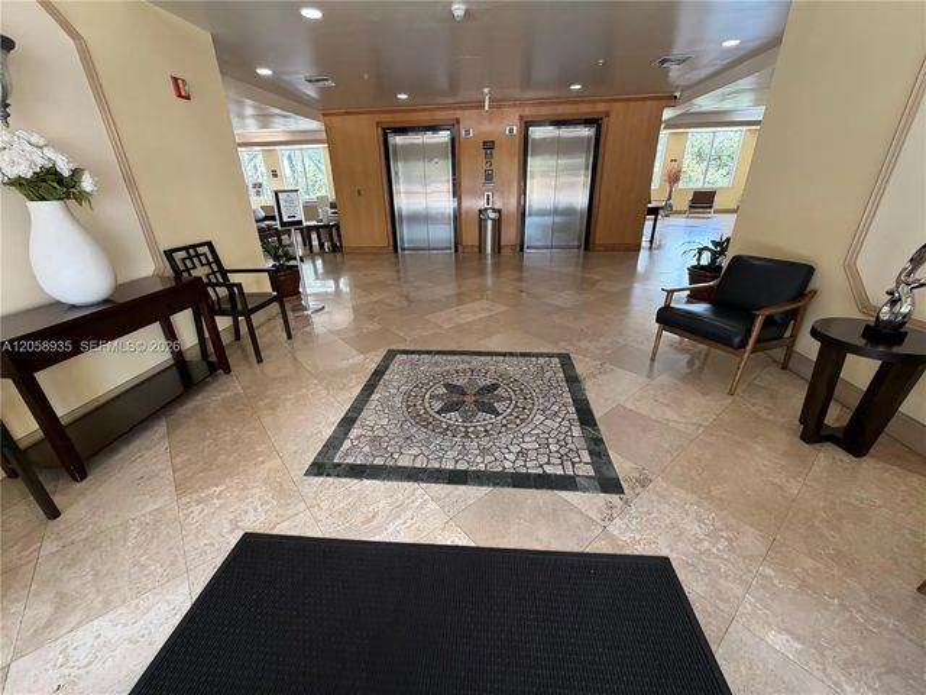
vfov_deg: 85.7
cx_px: 463
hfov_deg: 102.1
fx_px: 375
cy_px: 348
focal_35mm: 14
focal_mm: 2.22
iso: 200
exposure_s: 1/60
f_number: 2.2
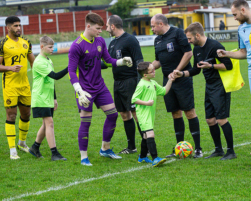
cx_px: 165
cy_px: 110
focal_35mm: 130
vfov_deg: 11.9
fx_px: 964
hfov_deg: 14.8
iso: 2000
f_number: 2.8
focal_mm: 70
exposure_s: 1/2000
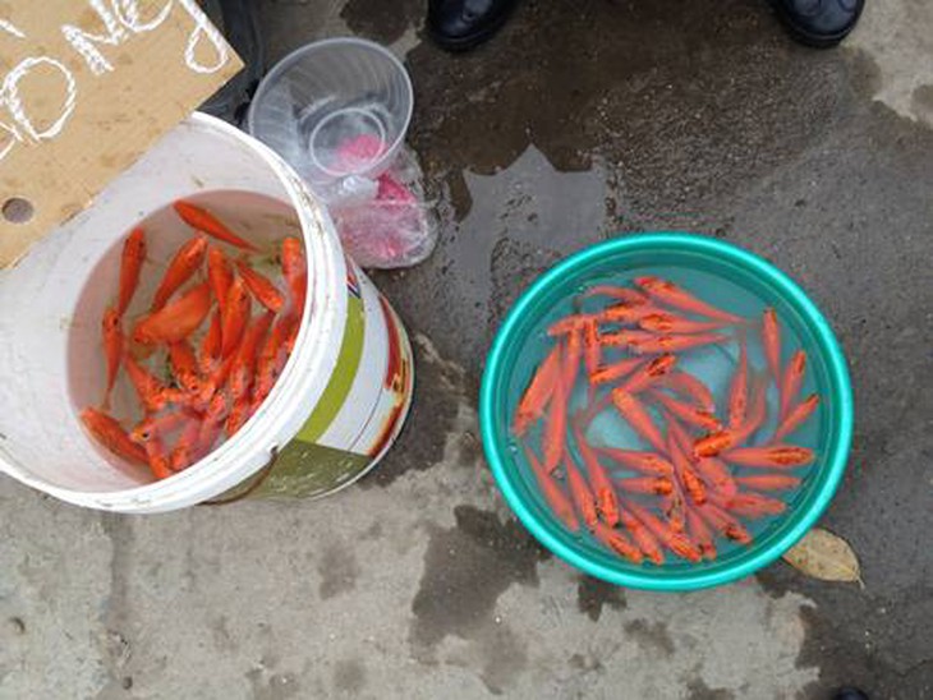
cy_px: 350
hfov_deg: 52.6
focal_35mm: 35
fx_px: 944
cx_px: 466
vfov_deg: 40.7
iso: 50
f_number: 2.4
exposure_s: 1/30
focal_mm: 4.28
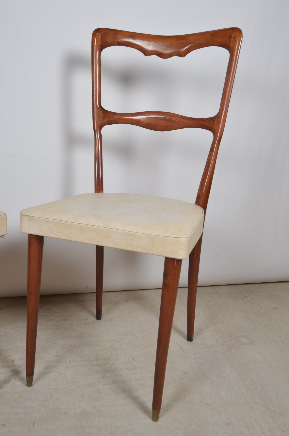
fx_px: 435
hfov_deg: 36.7
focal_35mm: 36
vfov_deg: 53.2
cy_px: 218
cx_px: 144
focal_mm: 24
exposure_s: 1/125
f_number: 14
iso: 100
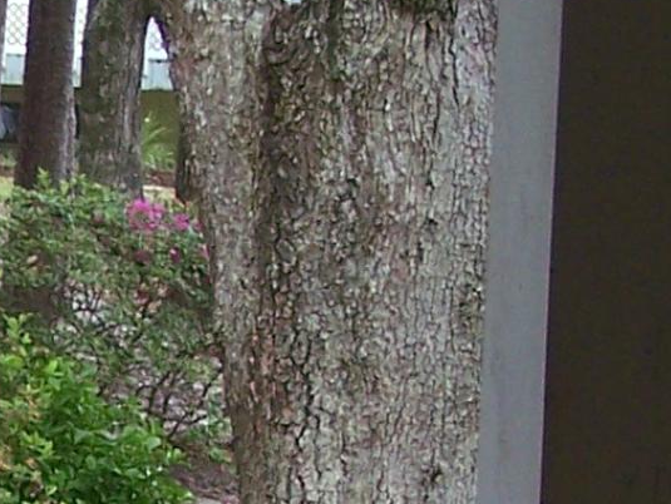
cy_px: 693
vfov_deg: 6.9
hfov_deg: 9.1
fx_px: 4132
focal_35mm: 213
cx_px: -217
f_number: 2.8
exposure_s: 1/160
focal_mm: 6.3
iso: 80
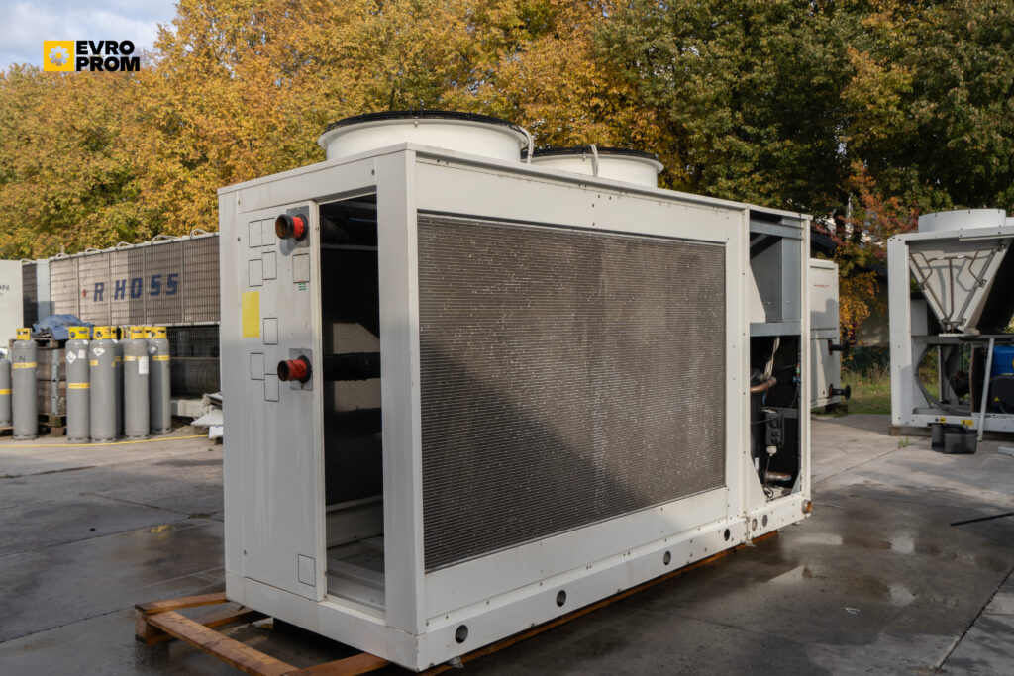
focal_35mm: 30
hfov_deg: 61.9
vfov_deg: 43.6
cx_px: 507
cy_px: 338
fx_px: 845
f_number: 14
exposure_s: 1/250
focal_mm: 30
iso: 250
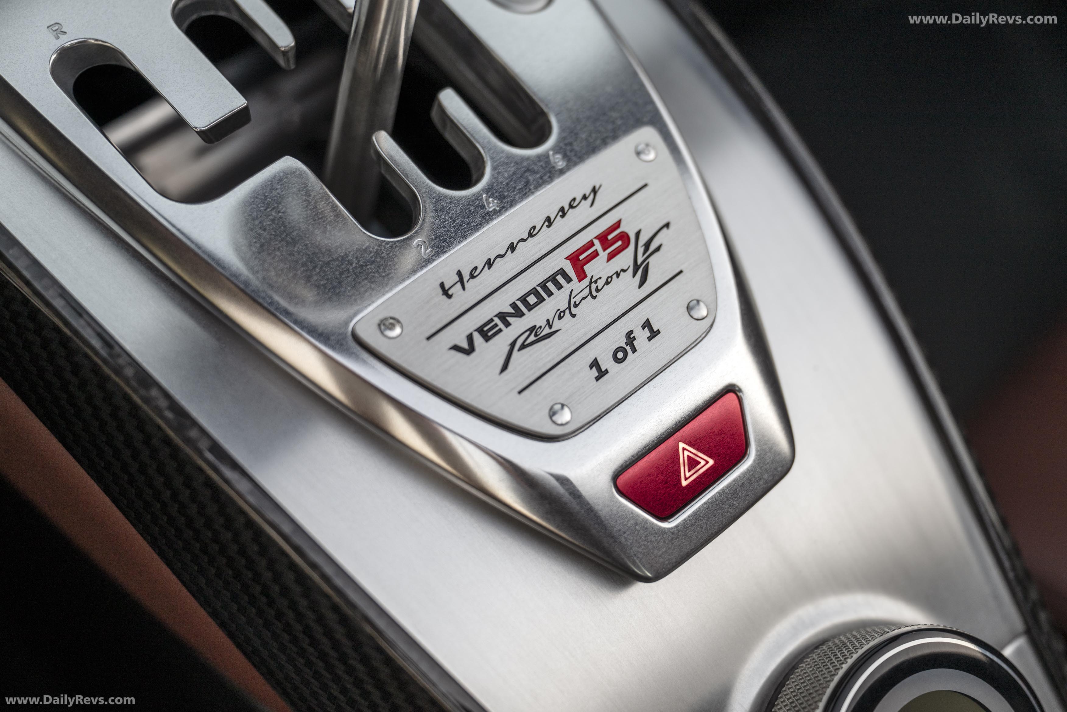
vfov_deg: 21.9
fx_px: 1837
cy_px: 356
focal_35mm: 62
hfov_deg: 32.4
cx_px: 534
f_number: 4
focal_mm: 62
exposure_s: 1/40
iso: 200
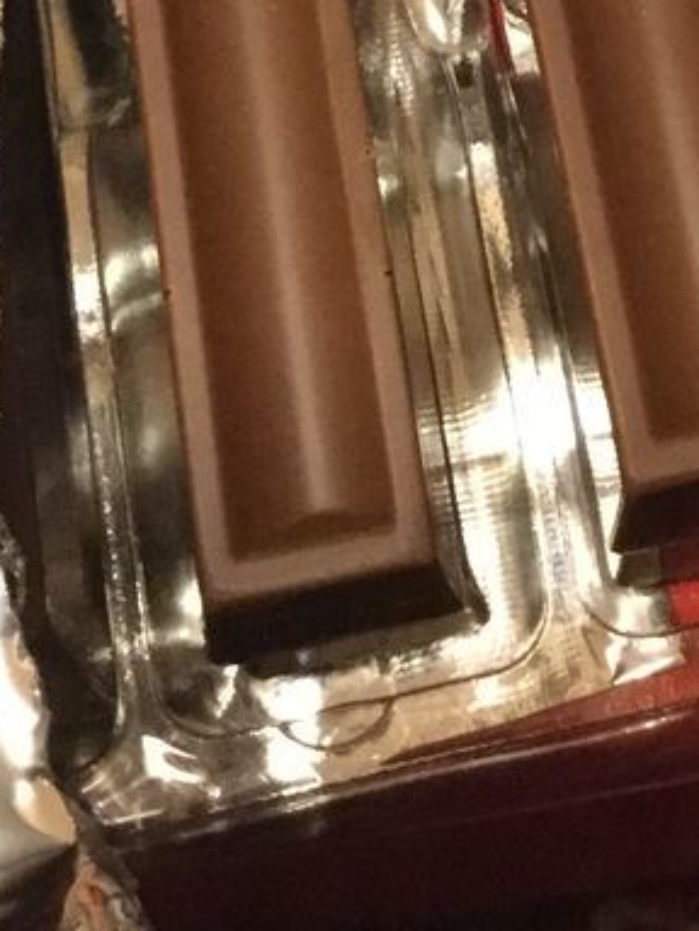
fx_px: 2612
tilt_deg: -65.1
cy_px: -310
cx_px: 728
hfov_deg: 14.9
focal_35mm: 97
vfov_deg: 18.7
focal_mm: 3.3
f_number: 2.4
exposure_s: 1/17
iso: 400
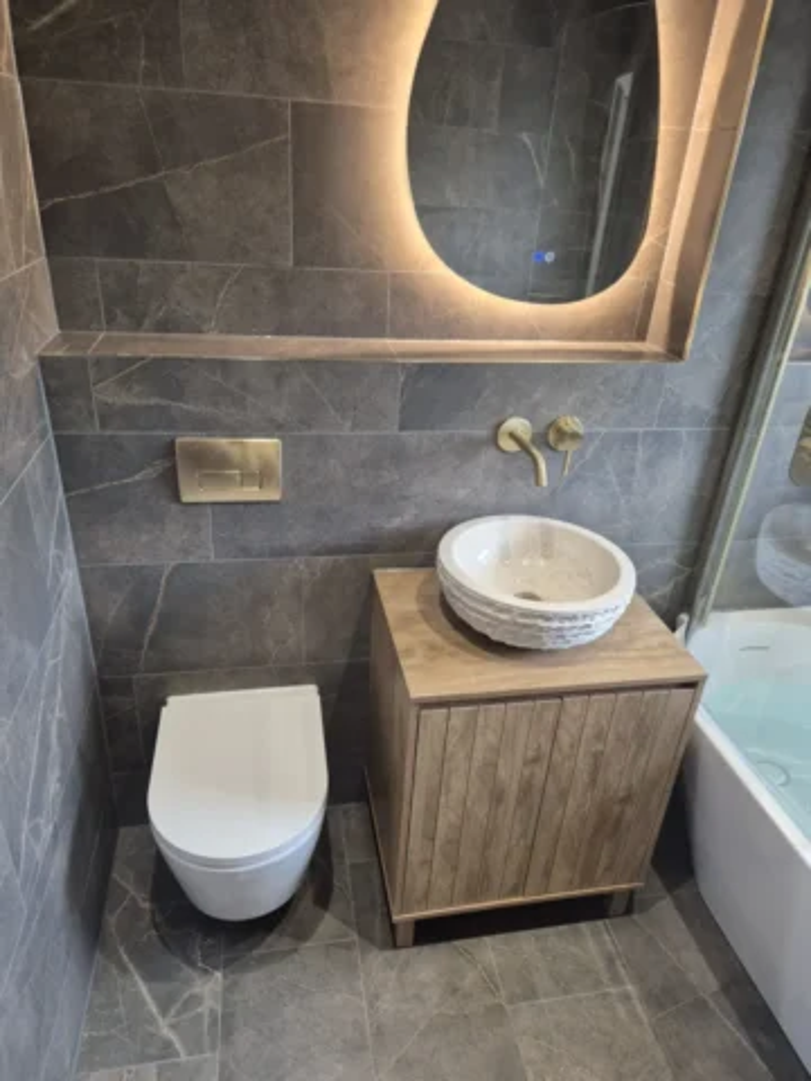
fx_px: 718
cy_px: 540
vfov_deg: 73.9
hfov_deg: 58.9
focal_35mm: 23
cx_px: 406
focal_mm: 5.4
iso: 200
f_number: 1.8
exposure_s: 1/100
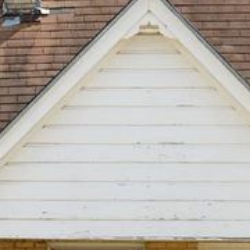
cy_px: 294
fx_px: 1752
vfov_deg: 8.1
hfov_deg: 8.1
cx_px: -1
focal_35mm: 214
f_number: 5
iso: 100
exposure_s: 1/320
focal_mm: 44.3
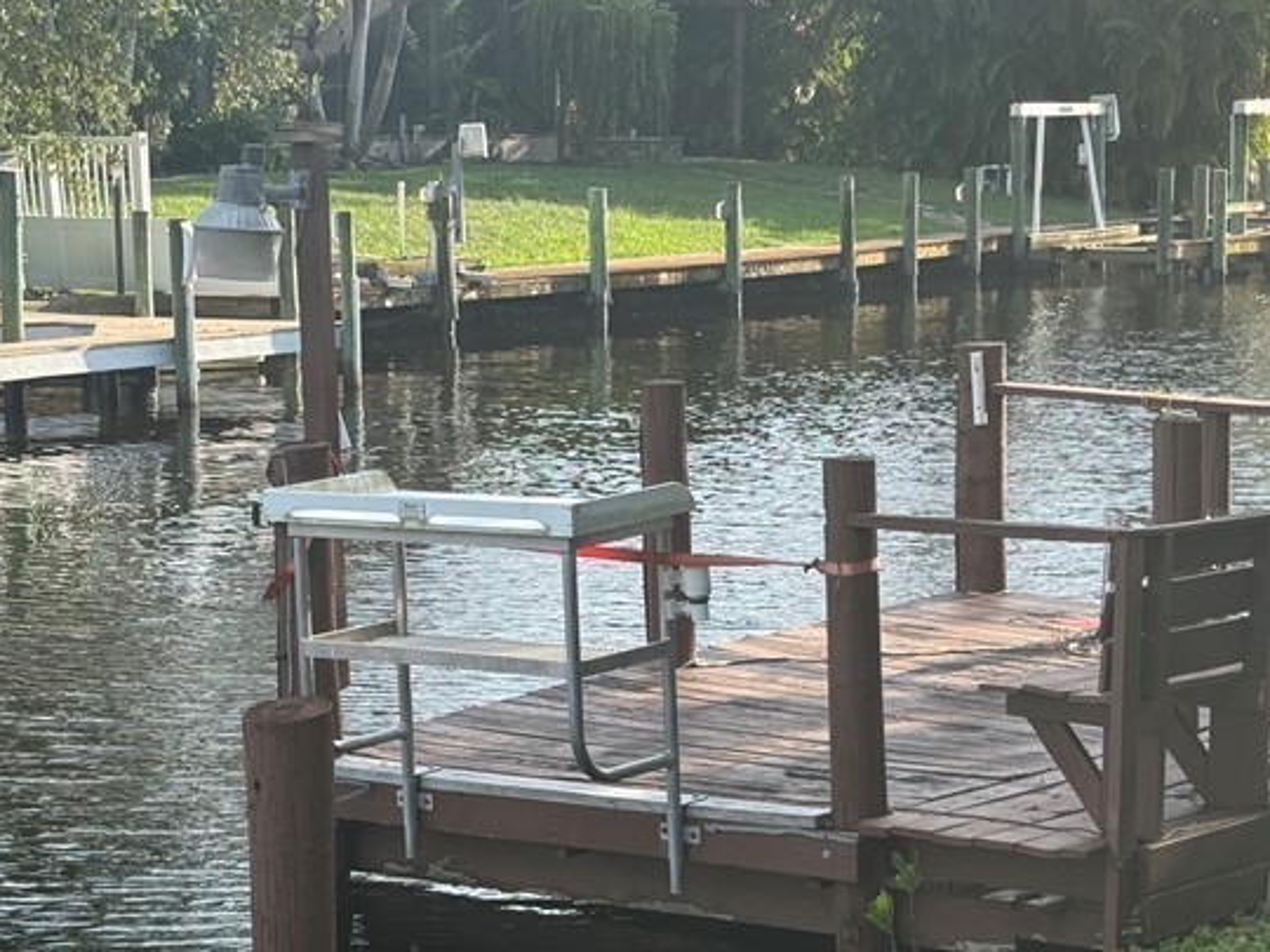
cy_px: 576
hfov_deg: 21.5
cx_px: 595
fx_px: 3339
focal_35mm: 91
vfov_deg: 16.2
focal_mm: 6.76
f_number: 1.78
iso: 64
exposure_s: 1/1242
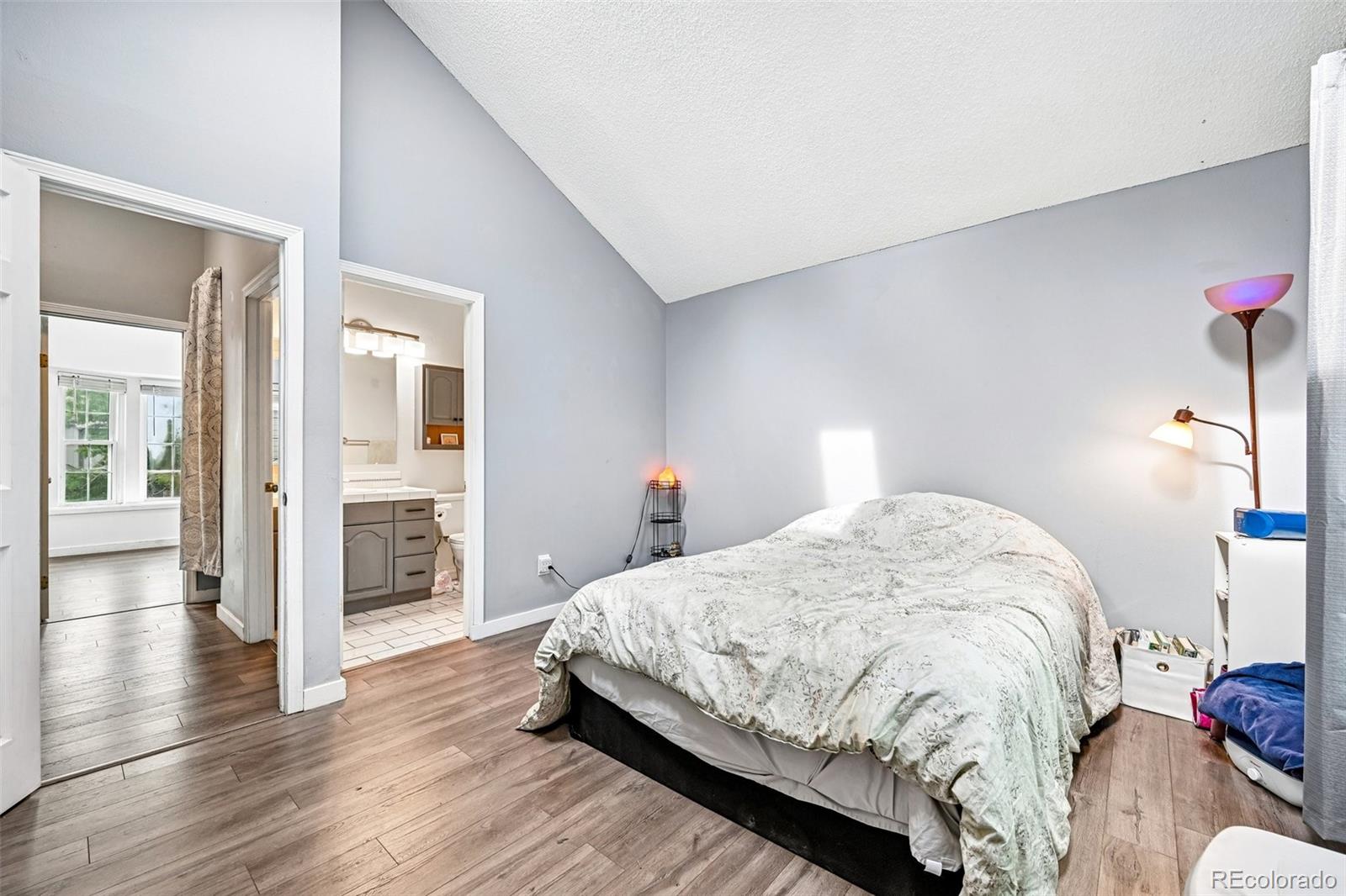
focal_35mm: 14
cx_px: 673
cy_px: 448
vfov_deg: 81.2
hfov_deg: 104.3
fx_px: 523
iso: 280
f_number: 9
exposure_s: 1/15
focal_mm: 14
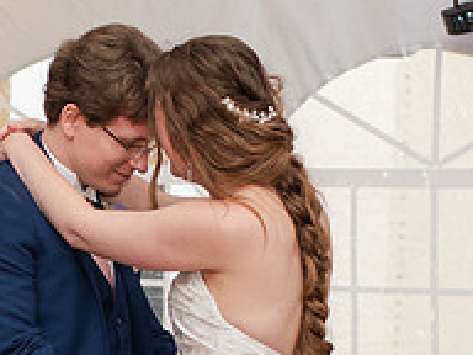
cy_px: 430
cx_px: 23
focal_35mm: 170
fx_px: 2323
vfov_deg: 8.6
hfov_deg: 11.5
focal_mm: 35
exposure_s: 1/200
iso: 800
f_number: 3.2
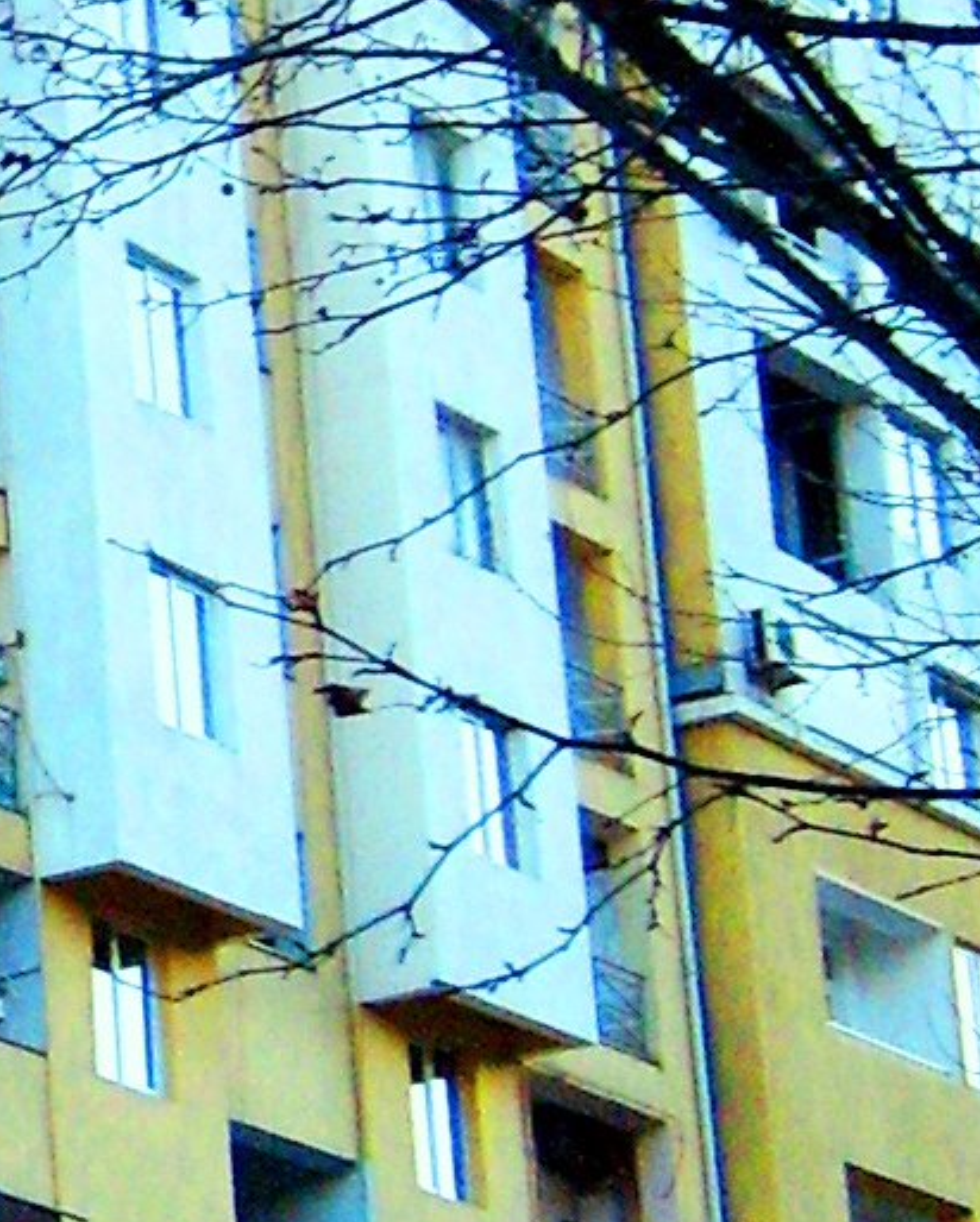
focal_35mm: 187
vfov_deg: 10.3
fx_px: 6772
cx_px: -861
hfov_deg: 8.0
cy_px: 452
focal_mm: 5.8
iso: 80
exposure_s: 1/250
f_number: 2.8
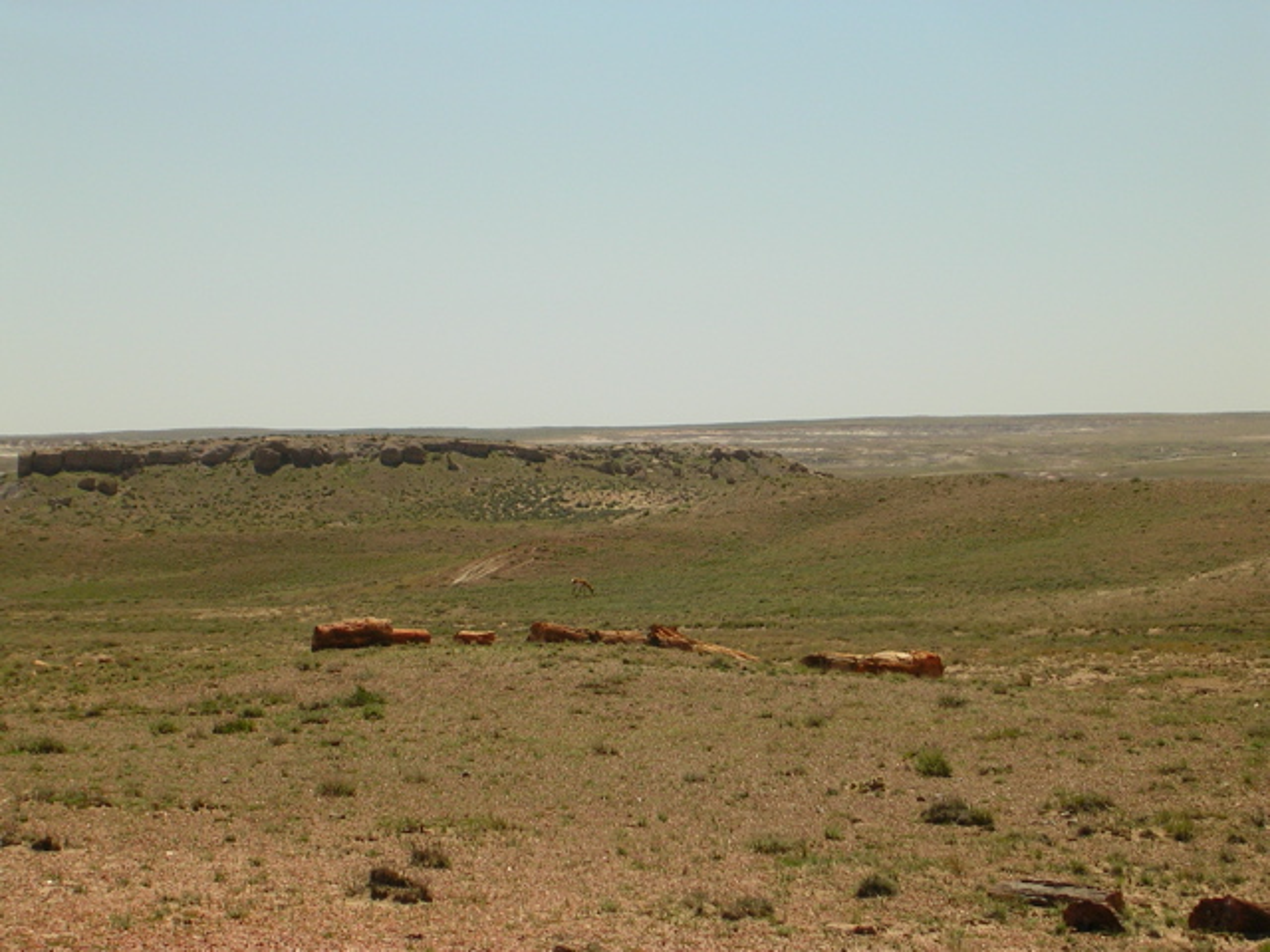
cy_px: 476
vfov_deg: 12.9
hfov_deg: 17.1
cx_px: 635
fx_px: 4219
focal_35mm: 115
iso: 50
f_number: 4.9
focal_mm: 17.4
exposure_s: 1/572
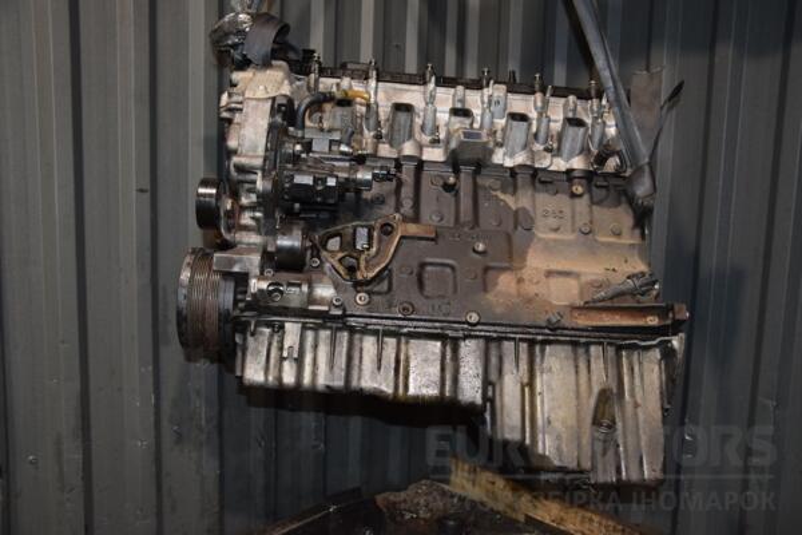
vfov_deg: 40.0
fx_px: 735
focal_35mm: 33
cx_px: 401
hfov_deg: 57.2
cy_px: 268
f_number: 5
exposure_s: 1/60
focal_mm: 22
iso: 800
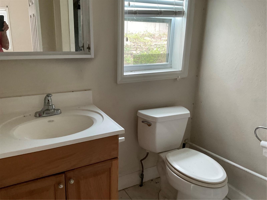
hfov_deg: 61.7
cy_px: 100
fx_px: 224
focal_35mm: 29
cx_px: 134
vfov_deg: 48.2
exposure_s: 1/60
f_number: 1.8
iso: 160
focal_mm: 3
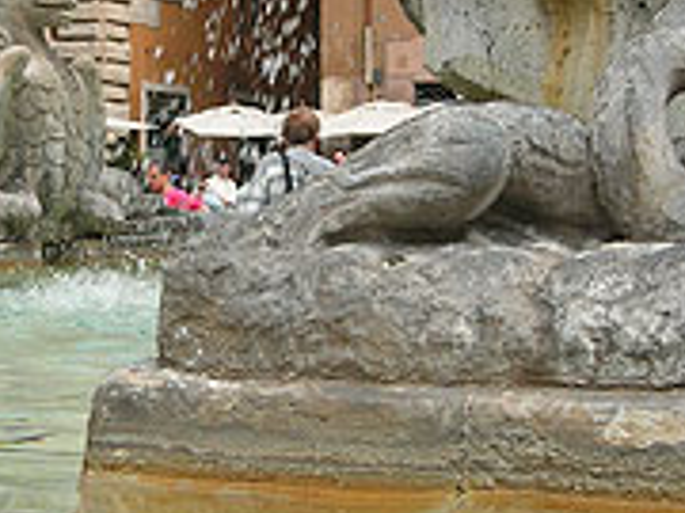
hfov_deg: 20.6
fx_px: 1880
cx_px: 263
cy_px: 209
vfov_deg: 15.6
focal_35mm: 95
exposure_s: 1/268
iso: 100
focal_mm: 7.8
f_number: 4.8
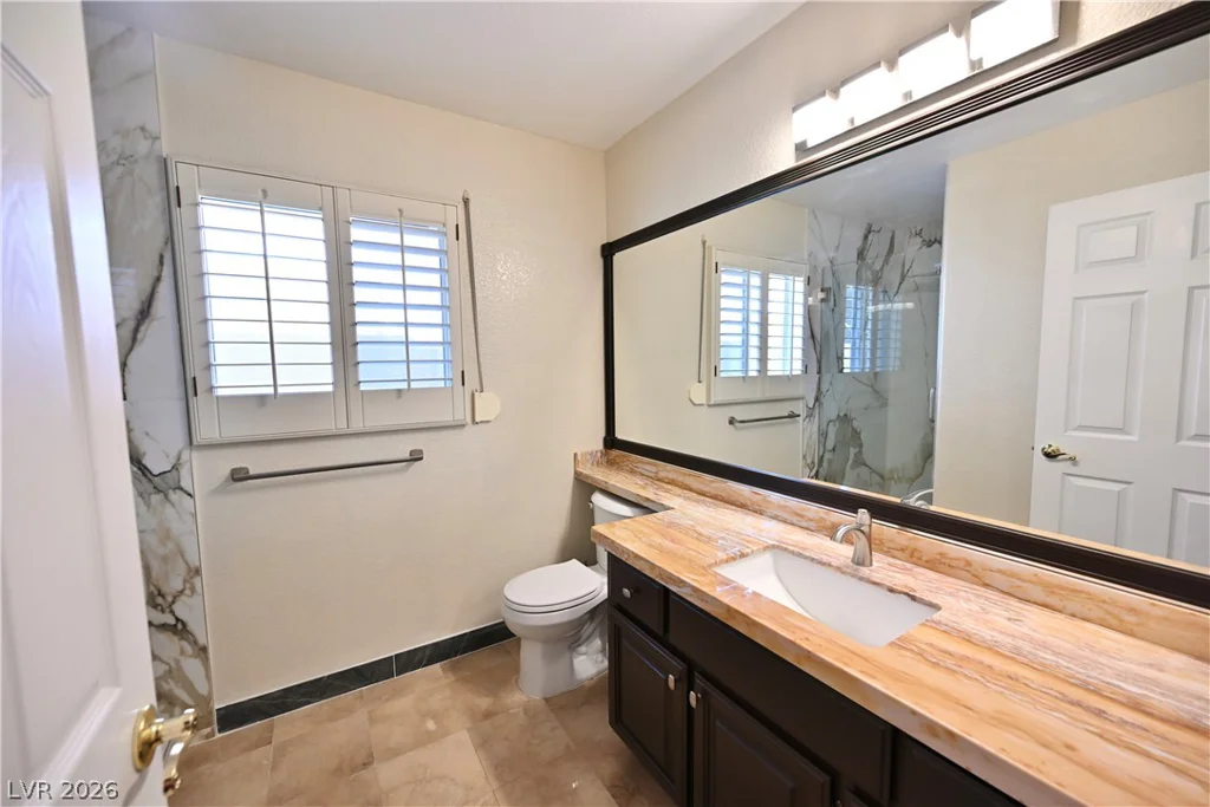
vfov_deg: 81.2
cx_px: 605
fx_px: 471
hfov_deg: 104.2
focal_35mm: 14
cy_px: 404
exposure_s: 1/60
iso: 1250
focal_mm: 14
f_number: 5
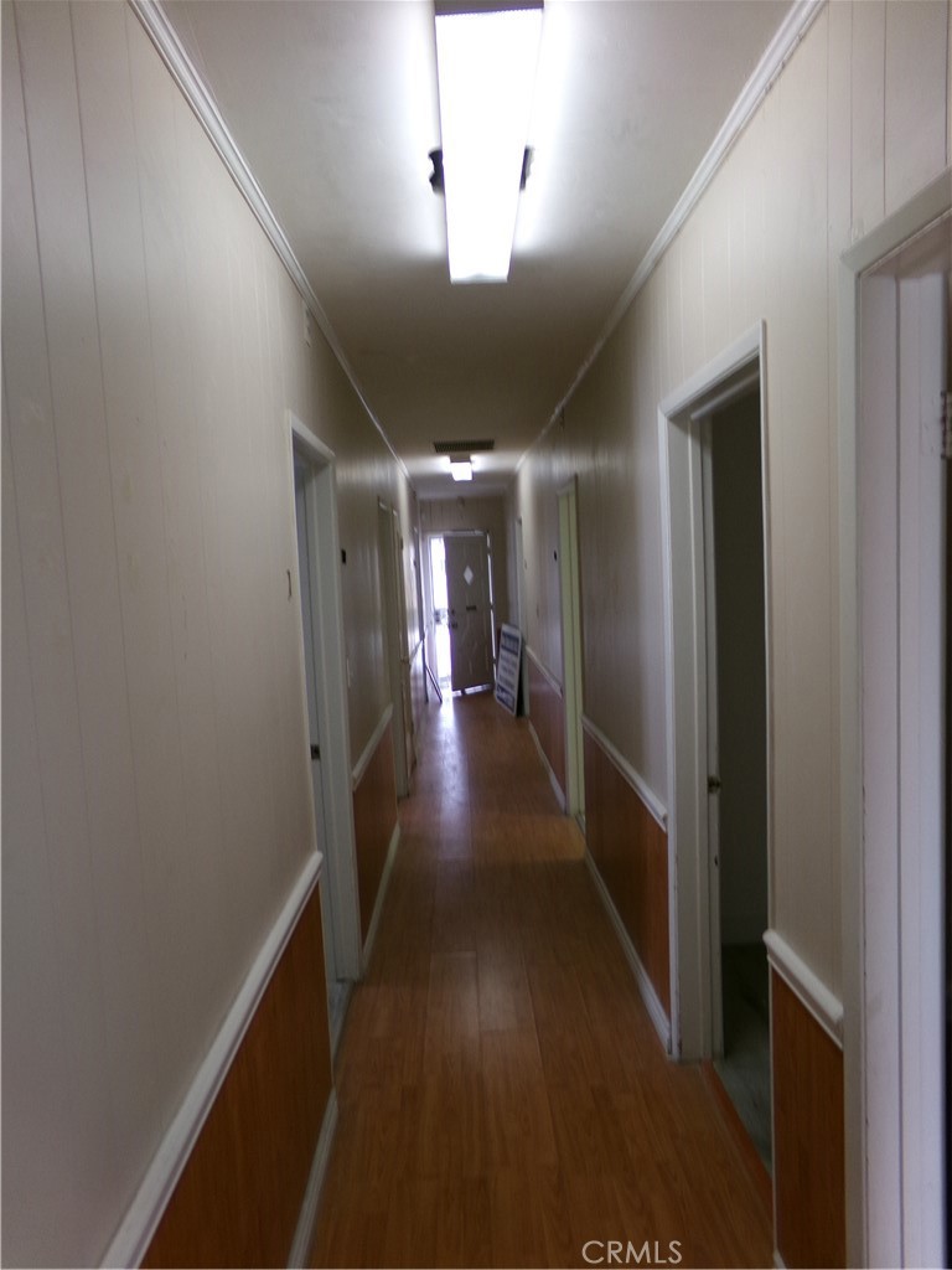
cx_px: 476
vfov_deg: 71.6
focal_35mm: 24
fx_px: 880
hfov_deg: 56.8
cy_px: 635
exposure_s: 1/34
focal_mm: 4.3
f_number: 3.7
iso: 149
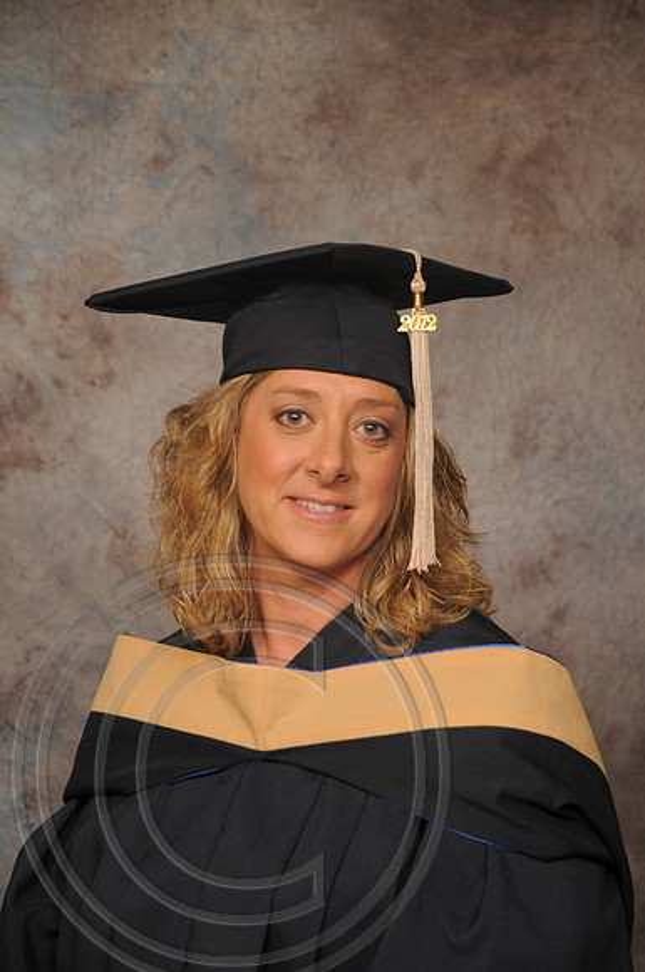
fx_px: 3639
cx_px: 322
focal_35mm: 135
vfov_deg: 15.2
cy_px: 486
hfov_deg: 10.1
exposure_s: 1/60
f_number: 5.6
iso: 200
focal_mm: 90
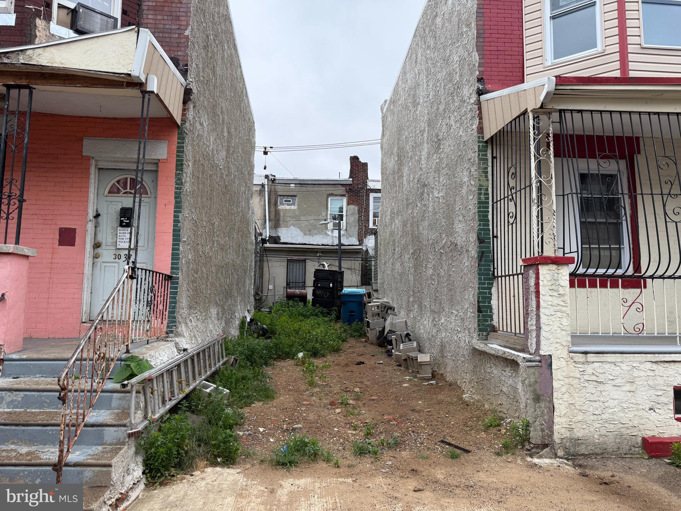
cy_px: 256
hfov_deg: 71.6
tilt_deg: +6.5
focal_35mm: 24
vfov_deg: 56.8
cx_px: 340
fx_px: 472
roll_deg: -0.7
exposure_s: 1/931
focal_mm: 6.76
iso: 100
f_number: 1.78
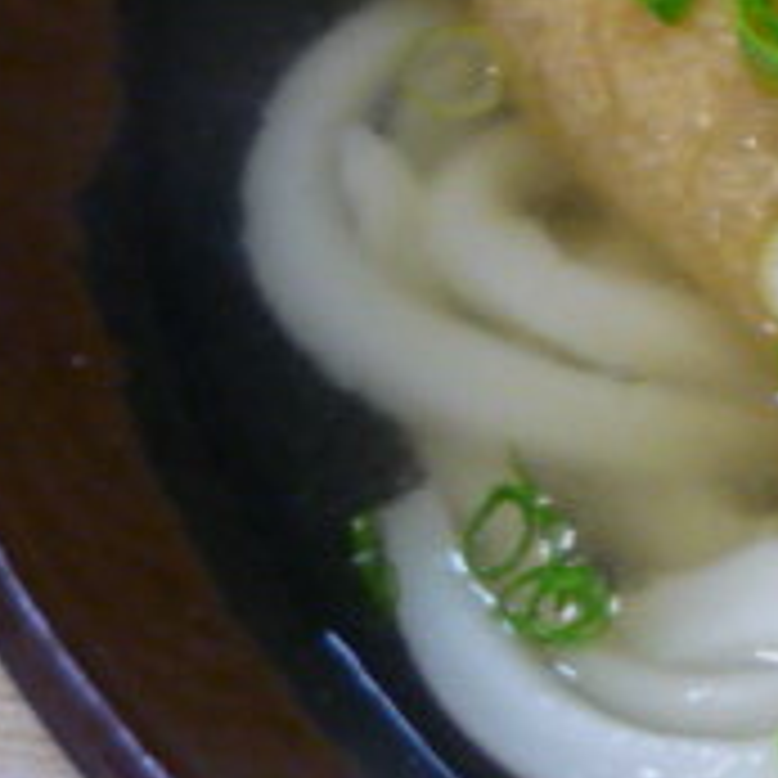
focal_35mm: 108
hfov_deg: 14.4
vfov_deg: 15.9
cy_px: 27
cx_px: 1367
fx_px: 2746
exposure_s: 1/30
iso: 250
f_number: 2.8
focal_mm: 5.5
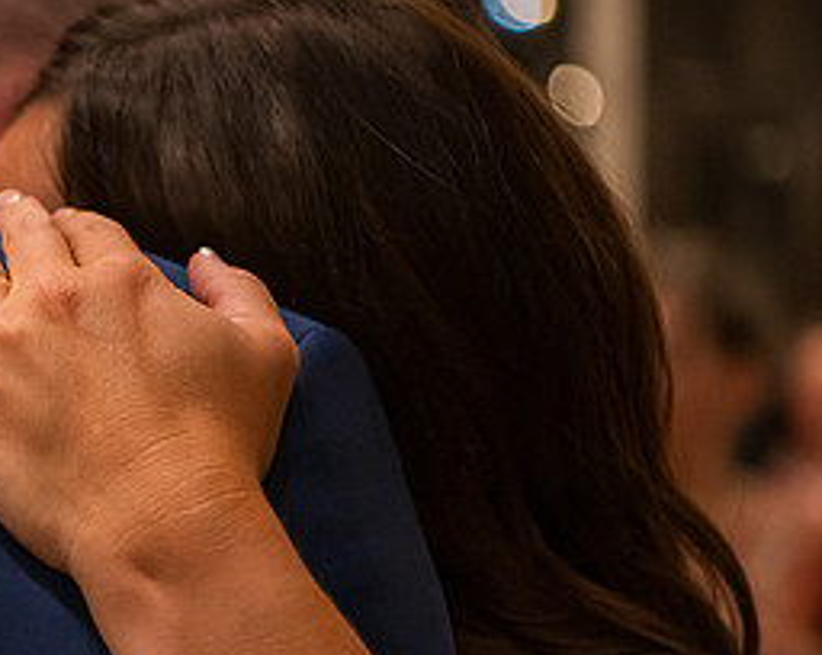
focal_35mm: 149
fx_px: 3619
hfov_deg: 12.8
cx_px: 10
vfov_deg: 10.3
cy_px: 456
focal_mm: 70
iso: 6400
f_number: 2.8
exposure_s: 1/200
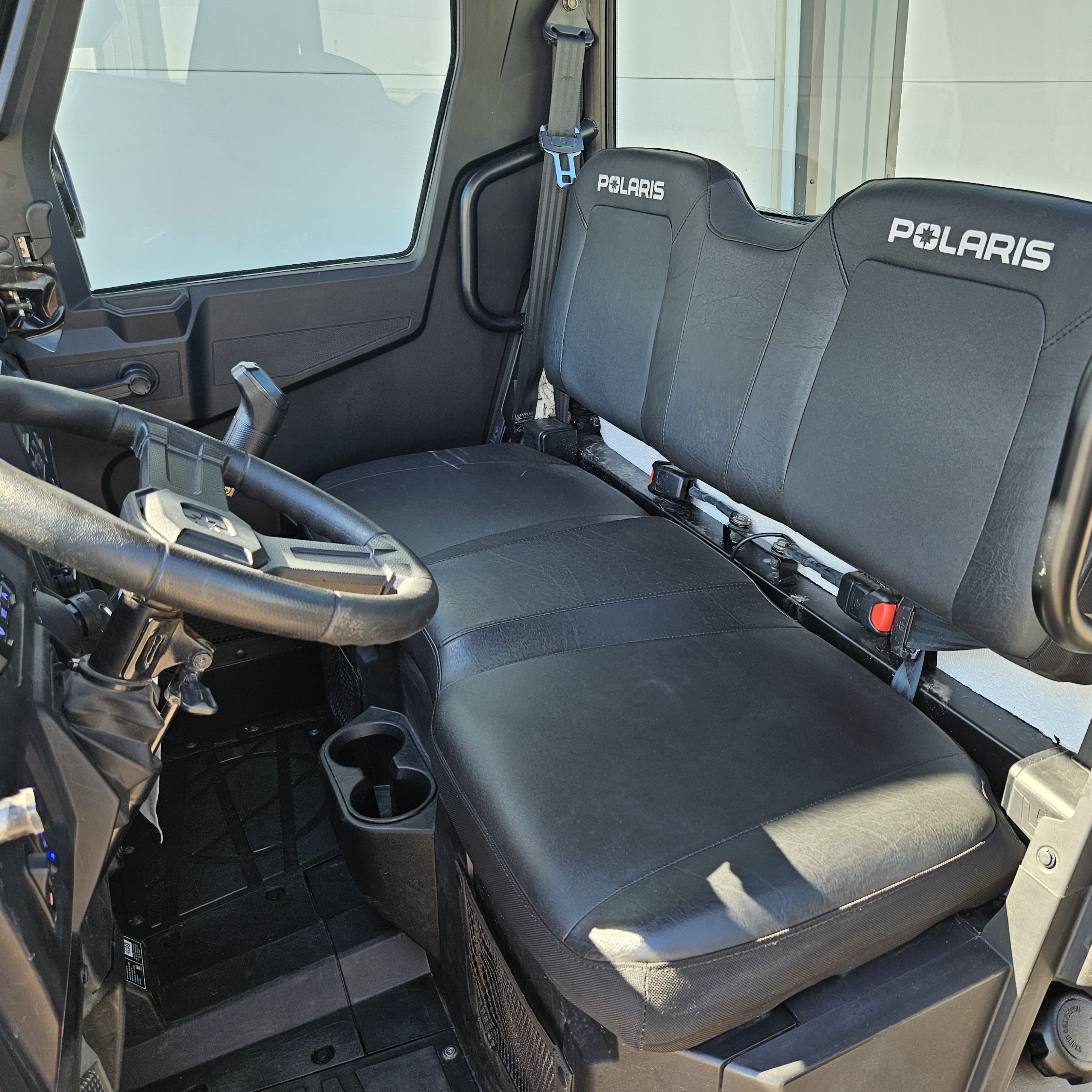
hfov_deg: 56.7
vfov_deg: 57.3
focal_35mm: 28
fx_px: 999
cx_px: 673
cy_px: 563
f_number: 1.8
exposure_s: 1/120
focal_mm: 5.4
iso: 32
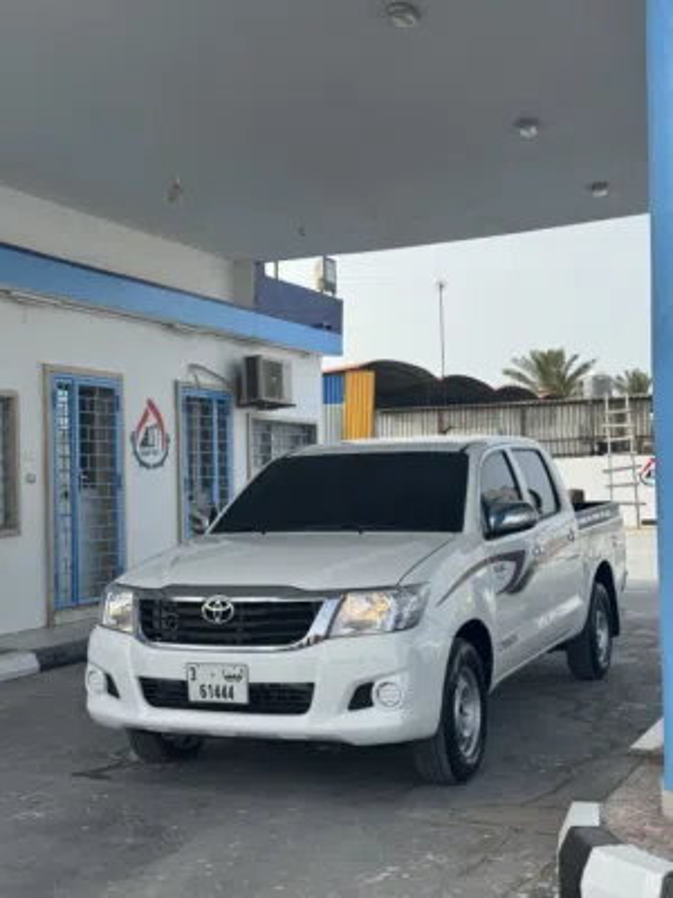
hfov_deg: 30.3
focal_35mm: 48
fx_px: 1244
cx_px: 336
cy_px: 449
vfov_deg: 39.7
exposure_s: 1/2252
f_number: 1.78
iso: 64
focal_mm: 6.76
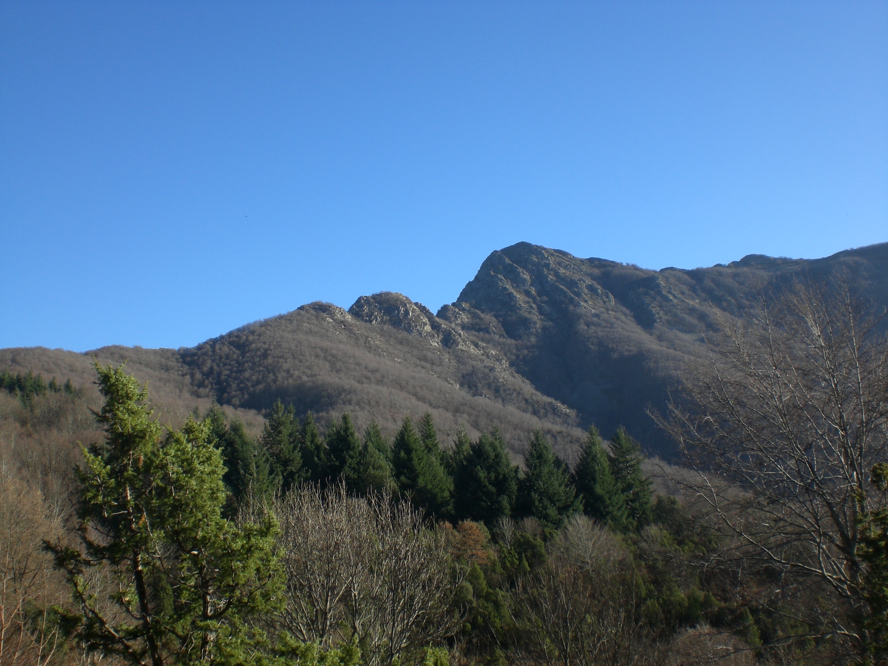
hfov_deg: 49.0
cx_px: 444
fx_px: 975
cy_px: 333
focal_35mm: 38
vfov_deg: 37.7
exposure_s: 1/320
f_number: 4.4
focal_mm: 6.3
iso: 50
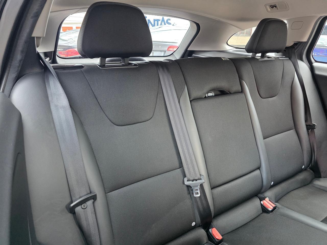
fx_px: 217
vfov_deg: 58.9
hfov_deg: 73.9
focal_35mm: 23
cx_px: 164
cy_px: 122
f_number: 1.7
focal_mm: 6.3
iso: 400
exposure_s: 1/120
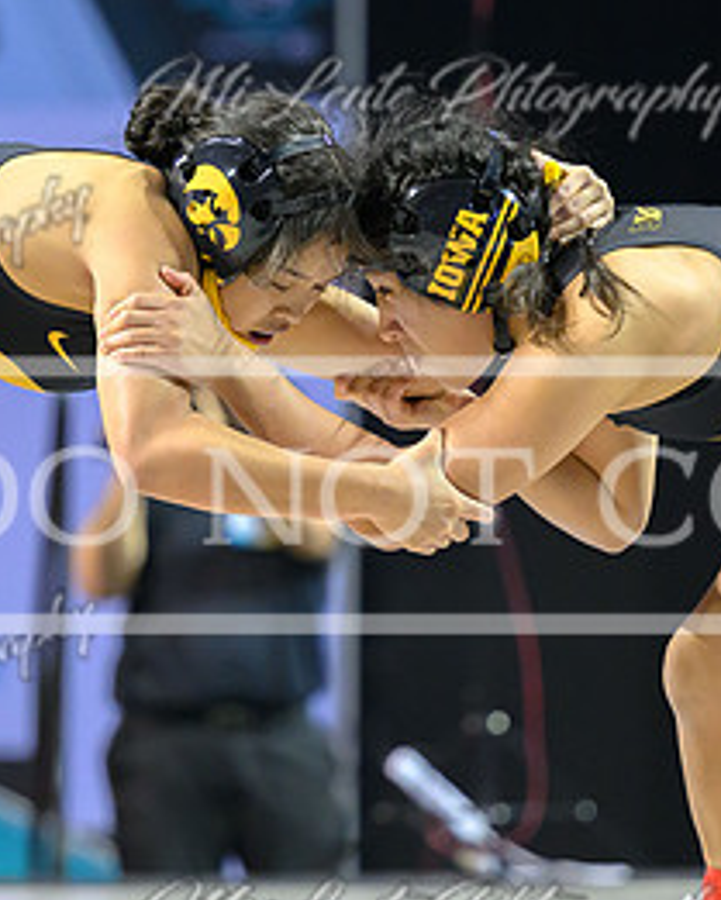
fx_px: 8131
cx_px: 374
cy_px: 416
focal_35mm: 305
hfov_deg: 5.1
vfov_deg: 6.3
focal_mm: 120
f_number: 2.8
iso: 5000
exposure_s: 1/800
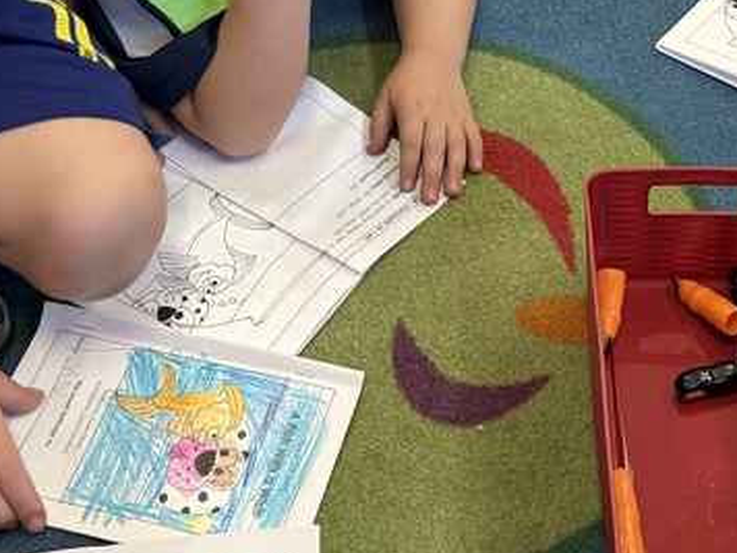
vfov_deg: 20.4
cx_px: 482
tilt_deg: -38.9
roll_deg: -0.2
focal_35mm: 69
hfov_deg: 28.0
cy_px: -43
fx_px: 1469
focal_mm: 6.76
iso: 320
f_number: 1.78
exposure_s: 1/60
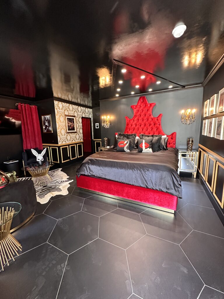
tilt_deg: -8.9
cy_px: 150
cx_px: 112
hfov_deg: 85.7
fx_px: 121
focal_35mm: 14
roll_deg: +1.9
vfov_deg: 102.1
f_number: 2.2
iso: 500
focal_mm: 2.22
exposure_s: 1/60
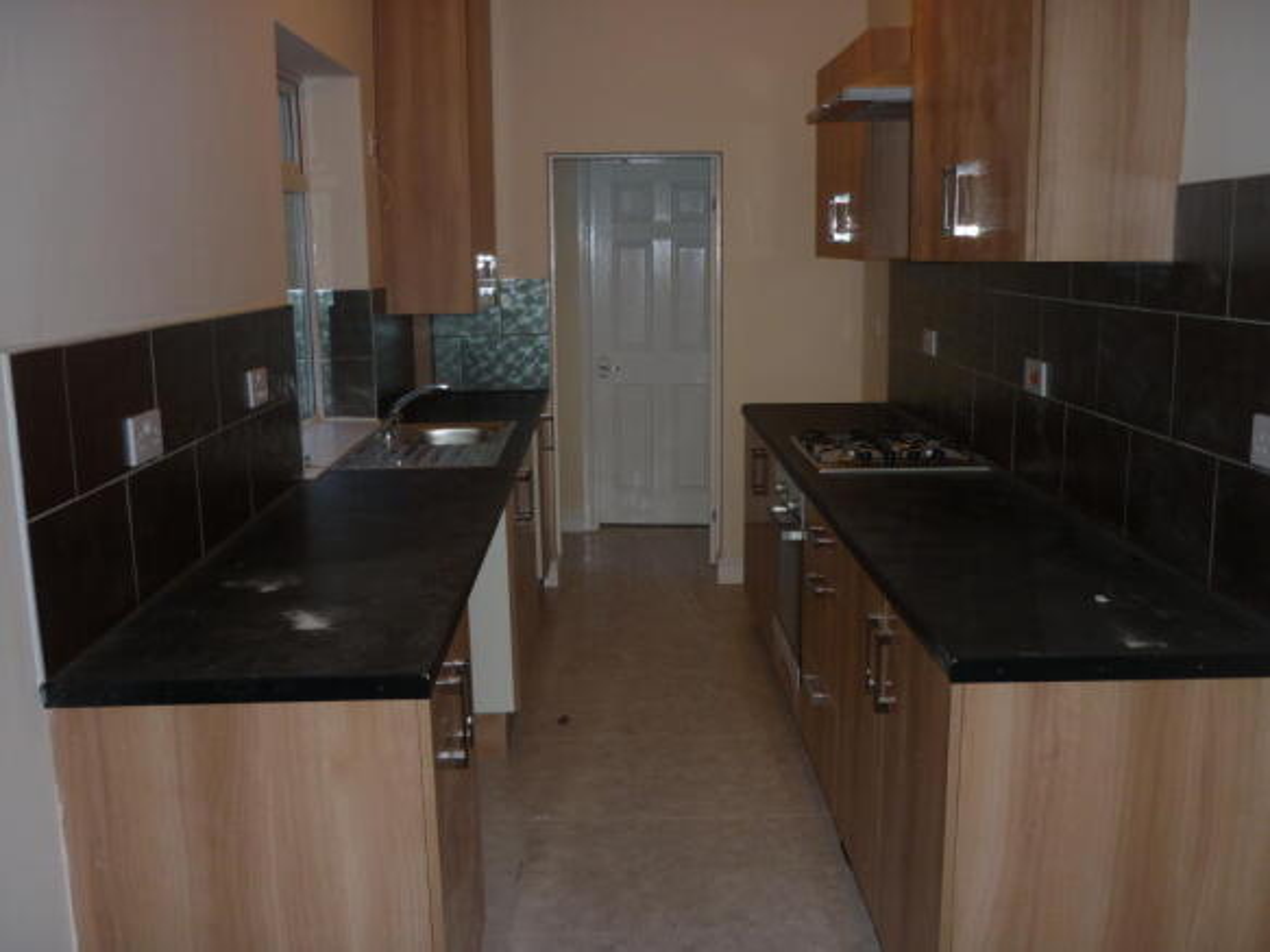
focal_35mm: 33
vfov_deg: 42.9
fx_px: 1210
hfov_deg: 55.4
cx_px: 635
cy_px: 476
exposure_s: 1/30
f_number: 2.8
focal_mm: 5.5
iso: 80
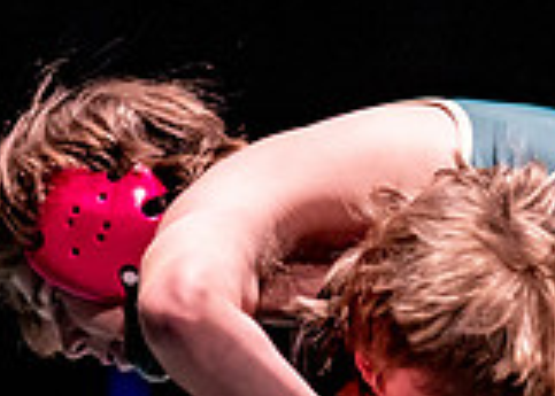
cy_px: 668
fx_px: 8039
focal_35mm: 510
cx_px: 255
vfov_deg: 2.8
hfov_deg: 4.0
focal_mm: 135
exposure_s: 1/800
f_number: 1.8
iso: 2000
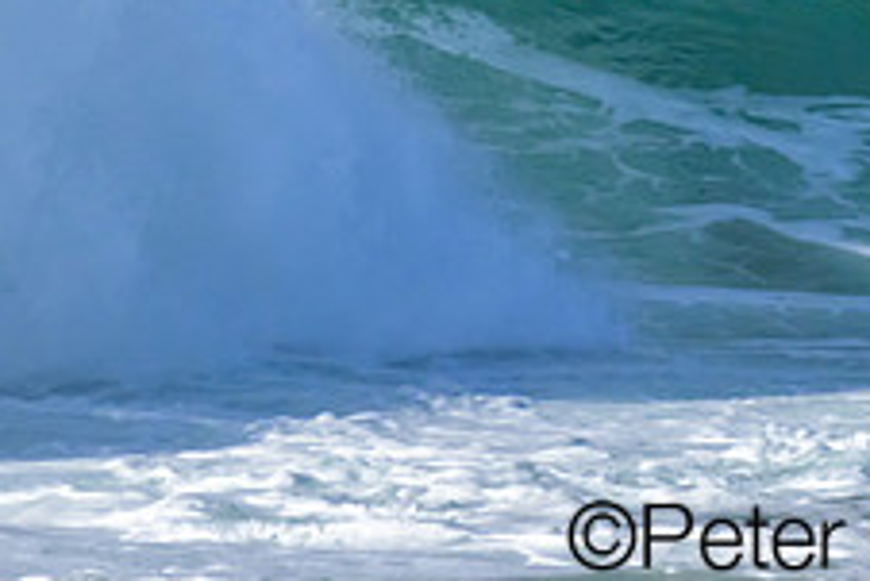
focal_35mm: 2057
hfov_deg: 1.0
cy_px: -102
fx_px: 49741
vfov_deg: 0.7
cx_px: 866
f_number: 11
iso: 5600
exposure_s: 1/2500
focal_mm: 800
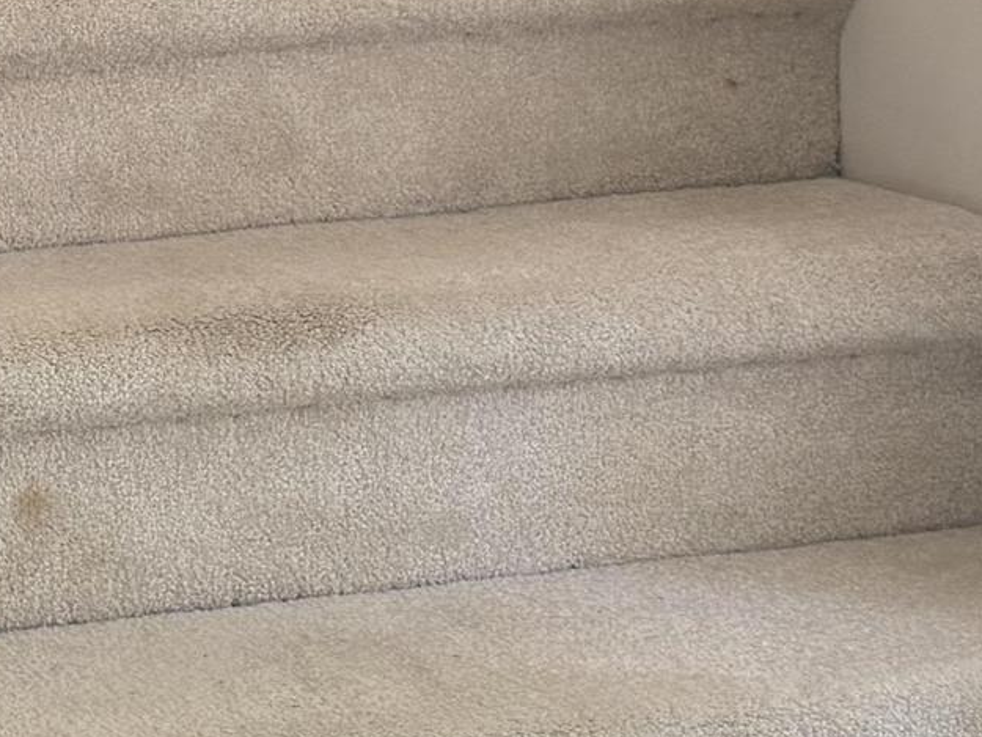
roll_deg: +1.8
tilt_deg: -5.7
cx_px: -94
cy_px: 154
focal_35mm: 118
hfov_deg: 16.2
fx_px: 3348
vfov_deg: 12.5
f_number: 1.78
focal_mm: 6.76
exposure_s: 1/172
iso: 200
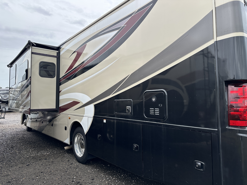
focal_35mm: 24
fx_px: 171
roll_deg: +0.1
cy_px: 92
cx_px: 124
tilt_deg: +3.3
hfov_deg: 71.6
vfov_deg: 56.8
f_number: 1.78
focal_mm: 6.86
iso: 80
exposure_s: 1/642
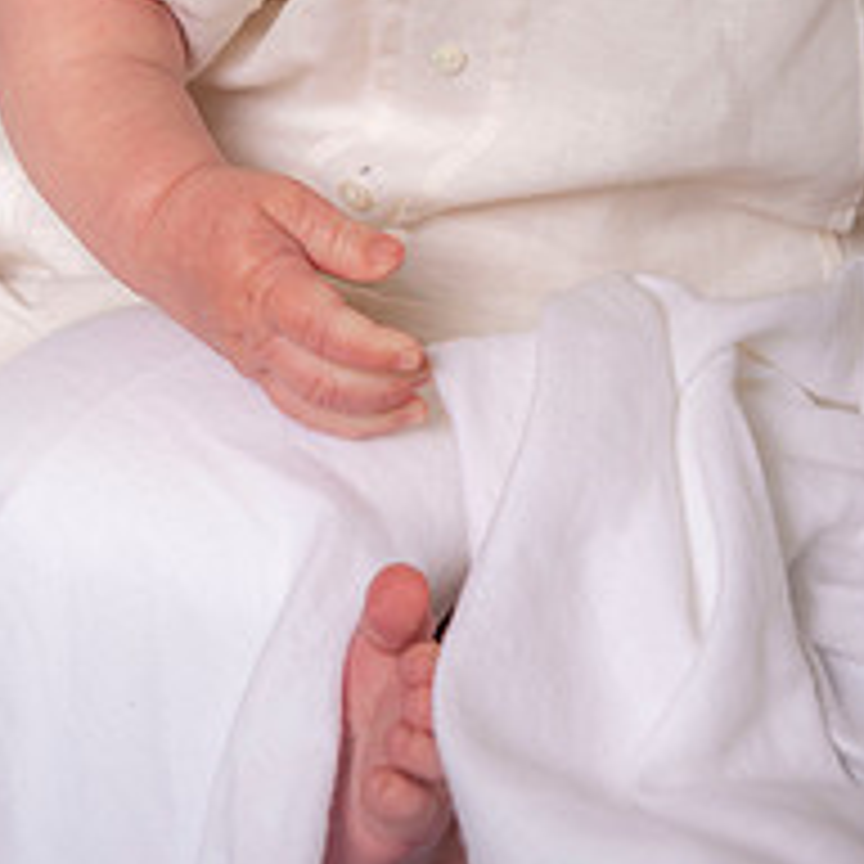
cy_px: -50
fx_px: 3925
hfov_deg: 12.6
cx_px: 520
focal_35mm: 139
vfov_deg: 12.4
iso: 250
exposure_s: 1/200
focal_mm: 70
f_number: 5.6
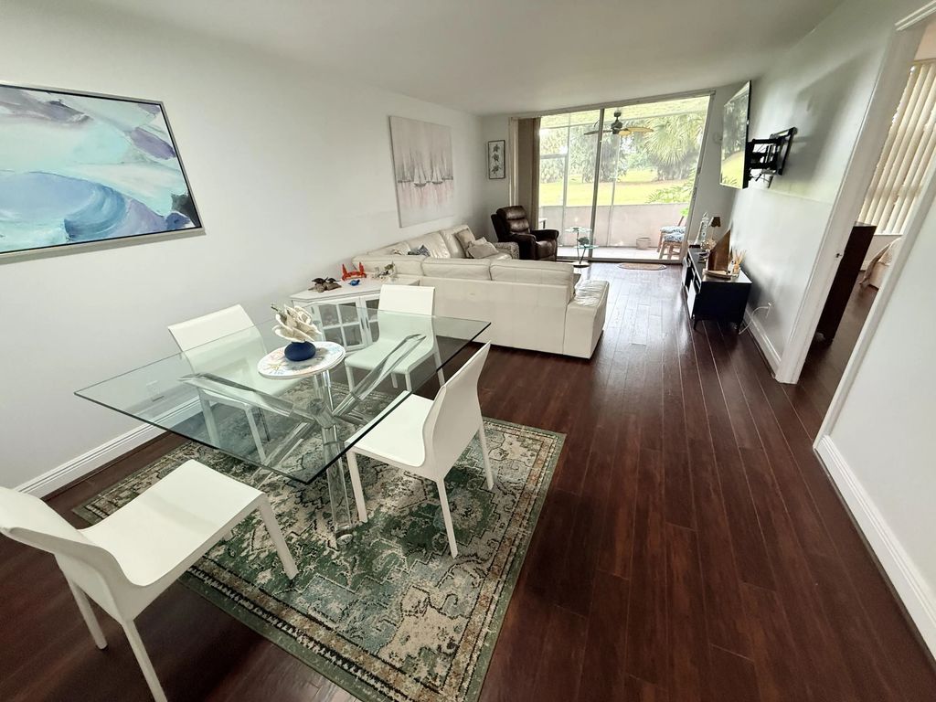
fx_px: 379
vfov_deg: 85.7
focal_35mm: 14
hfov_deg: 102.1
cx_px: 468
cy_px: 351
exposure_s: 1/89
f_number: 2.2
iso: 320
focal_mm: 2.22
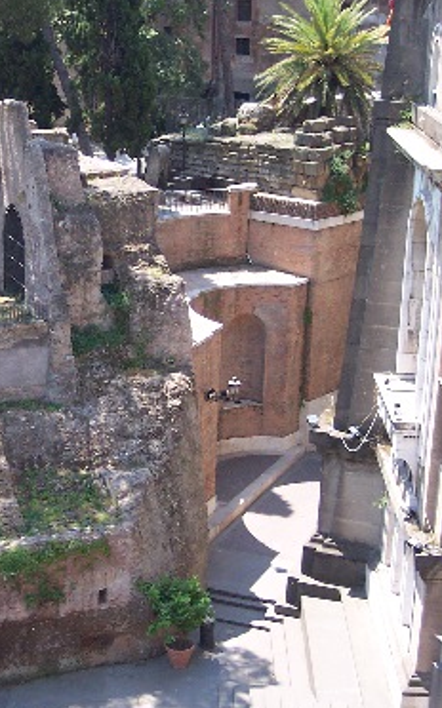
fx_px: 1255
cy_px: 407
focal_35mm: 65
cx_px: 110
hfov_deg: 19.8
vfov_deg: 31.5
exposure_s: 1/700
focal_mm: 8
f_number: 2.8
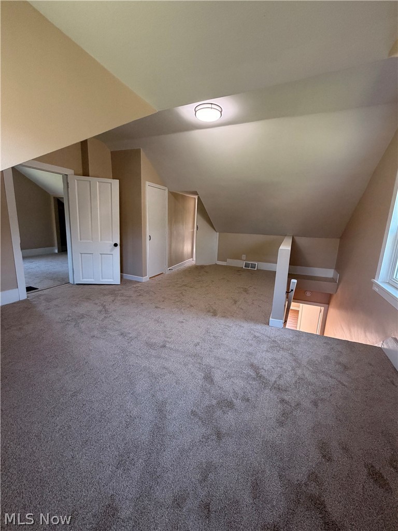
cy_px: 266
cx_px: 199
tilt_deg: -11.4
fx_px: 215
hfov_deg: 85.7
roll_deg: -2.3
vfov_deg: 102.1
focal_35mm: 14
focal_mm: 2.22
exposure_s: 1/60
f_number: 2.2
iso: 200
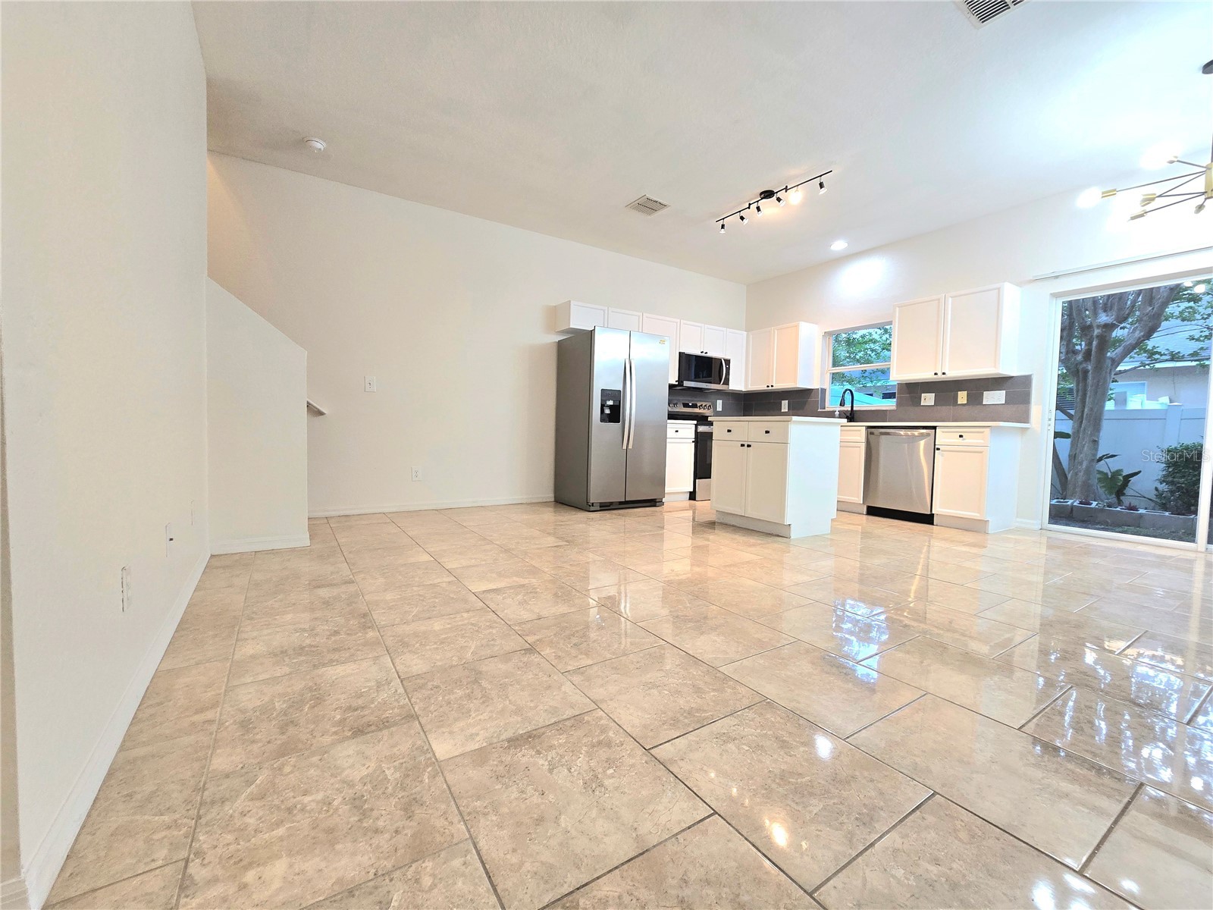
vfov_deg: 89.9
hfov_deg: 106.2
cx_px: 606
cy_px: 455
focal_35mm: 13
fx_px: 456
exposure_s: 1/60.2
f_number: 2.2
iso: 80
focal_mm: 2.2
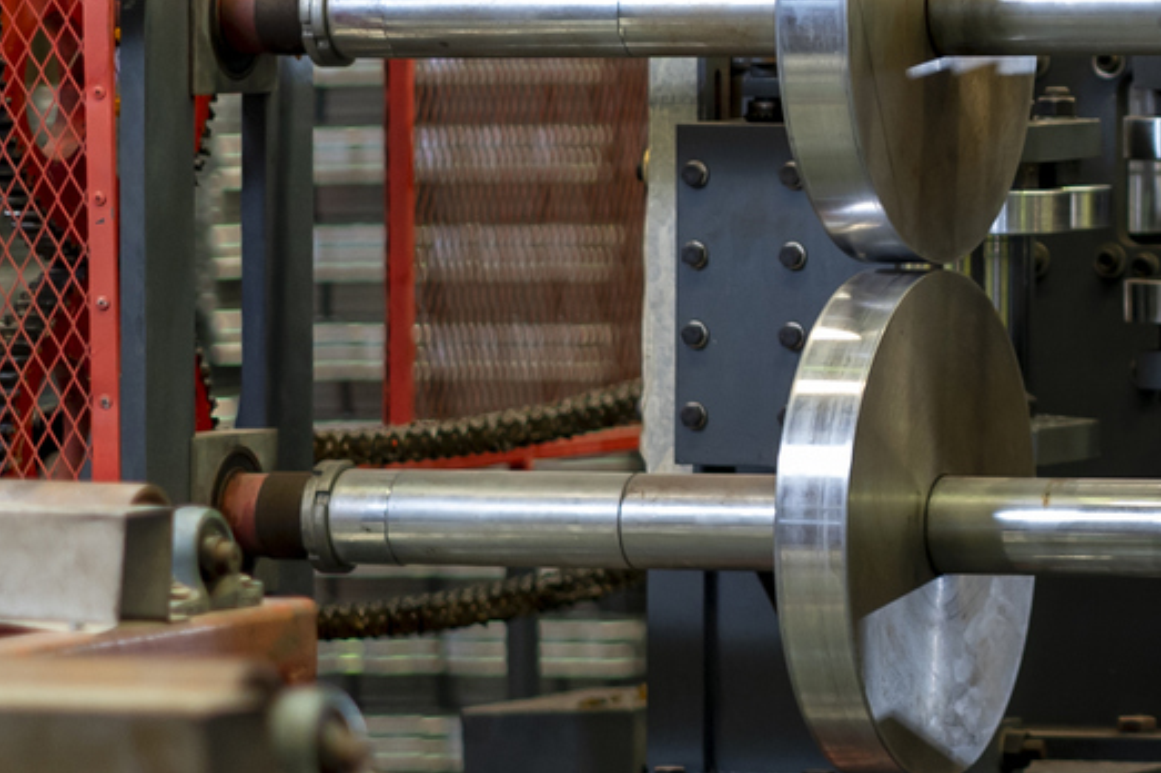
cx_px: 1917
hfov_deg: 5.9
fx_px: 11119
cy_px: -67
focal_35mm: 345
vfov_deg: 4.0
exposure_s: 1/125
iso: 400
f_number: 1.8
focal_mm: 85
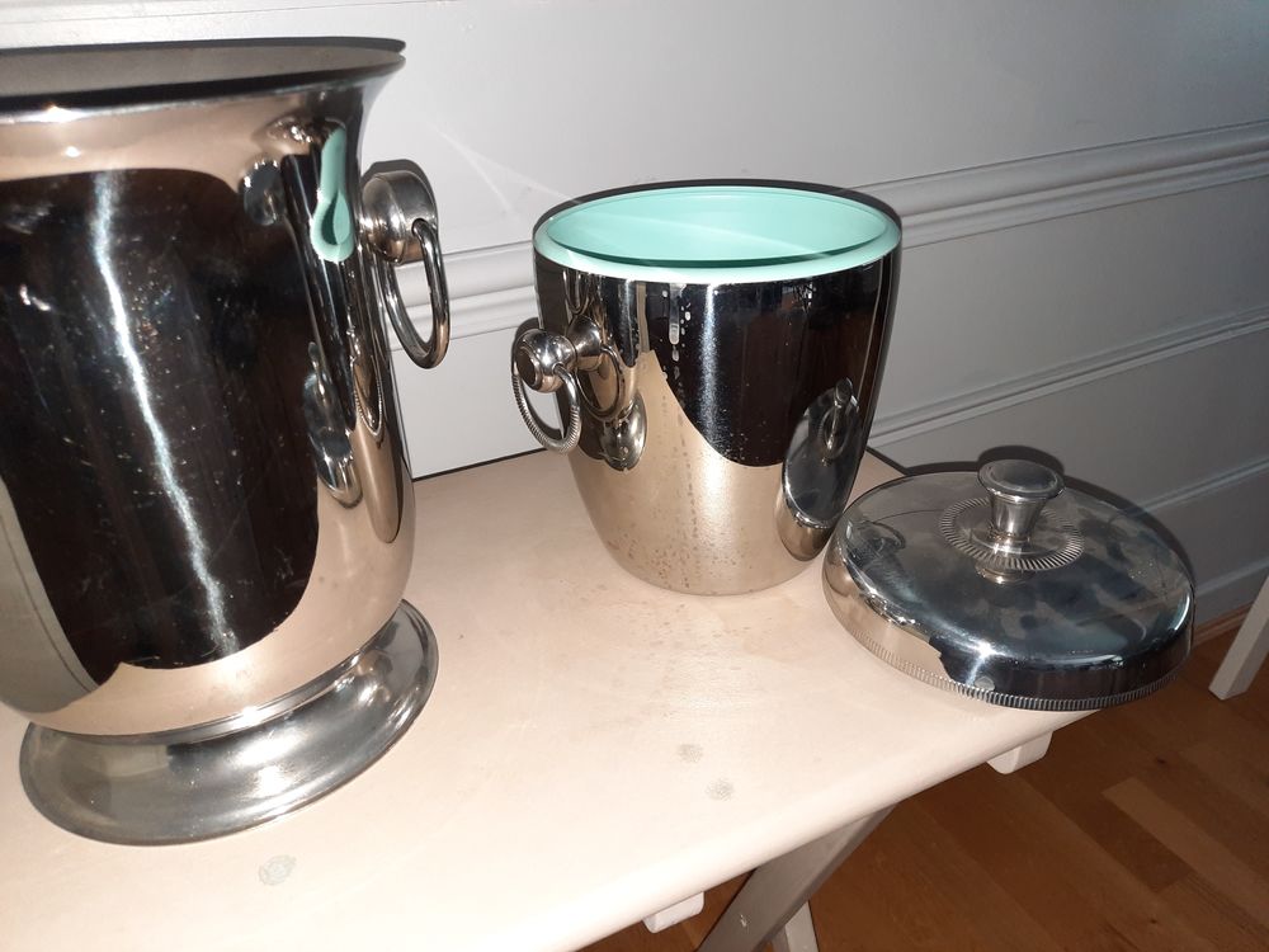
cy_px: 476
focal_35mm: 25
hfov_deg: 69.4
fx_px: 916
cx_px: 634
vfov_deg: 54.9
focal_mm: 4.6
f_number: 2
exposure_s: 1/20
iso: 1000
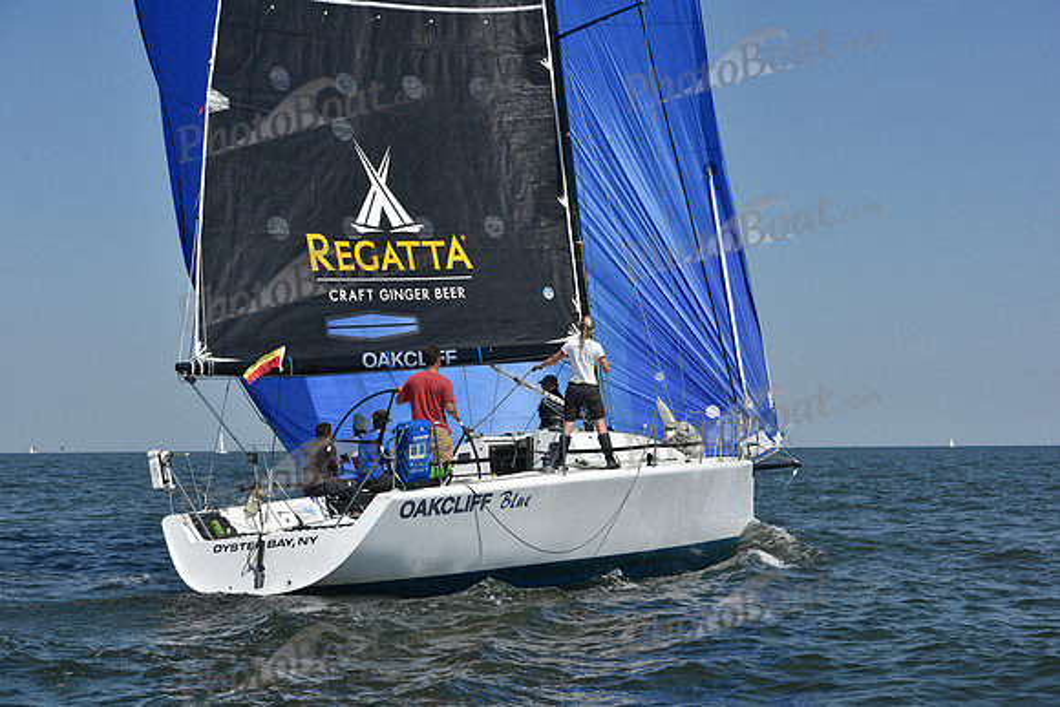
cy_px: 354
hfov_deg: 28.8
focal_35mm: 70
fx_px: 2061
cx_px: 530
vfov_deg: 19.5
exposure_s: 1/1250
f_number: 9
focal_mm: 70
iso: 250
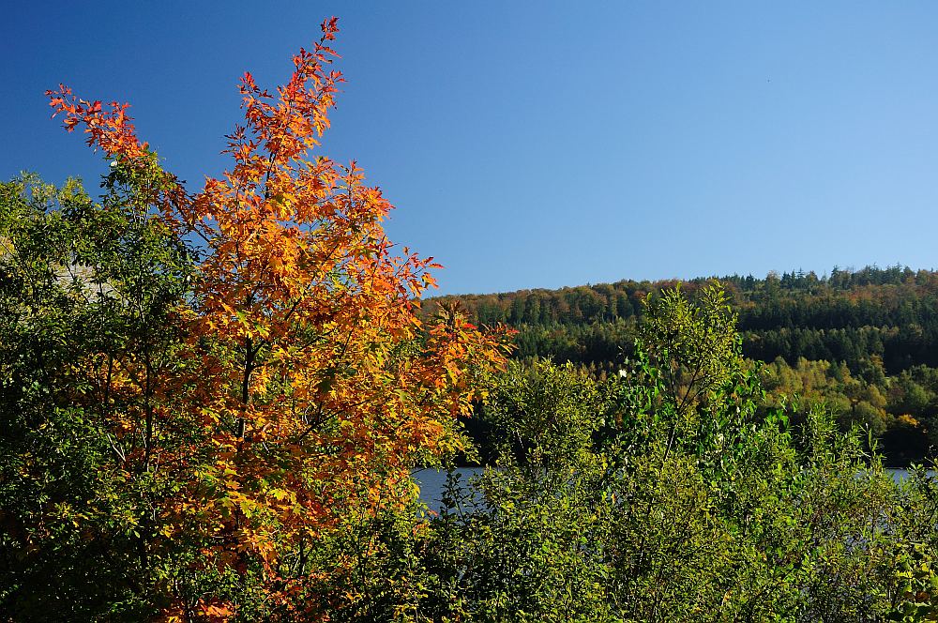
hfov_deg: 35.1
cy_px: 312
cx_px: 469
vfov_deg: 23.7
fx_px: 1483
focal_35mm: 57
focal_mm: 38
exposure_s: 1/100
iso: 200
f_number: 8
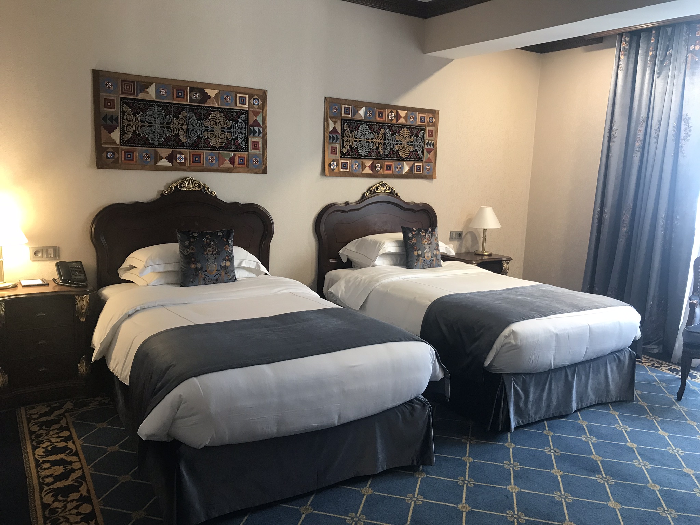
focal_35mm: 28
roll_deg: -2.8
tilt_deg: -8.7
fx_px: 566
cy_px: 262
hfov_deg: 63.4
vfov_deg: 49.7
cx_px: 350
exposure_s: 1/17
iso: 40
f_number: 1.8
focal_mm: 3.99
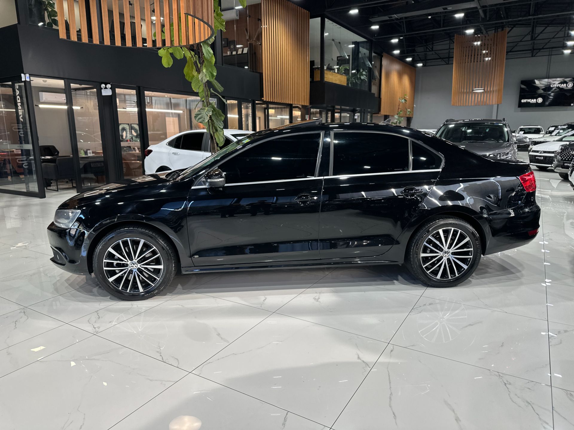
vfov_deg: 56.8
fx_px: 398
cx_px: 287
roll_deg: +0.3
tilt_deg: -12.0
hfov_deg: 71.6
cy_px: 215
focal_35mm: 24
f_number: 1.78
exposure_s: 1/120
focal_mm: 6.86
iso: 125
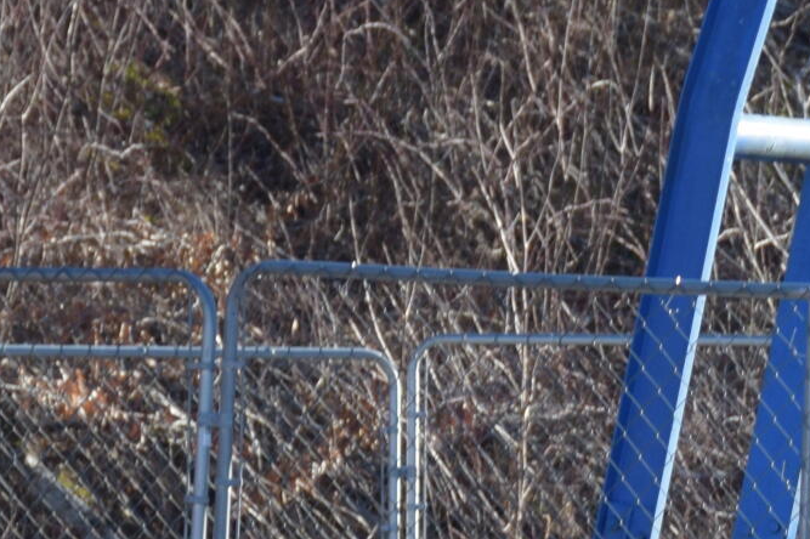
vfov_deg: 3.6
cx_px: 878
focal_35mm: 378
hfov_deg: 5.4
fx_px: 8500
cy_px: 433
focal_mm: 56
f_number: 4.8
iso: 200
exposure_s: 1/400
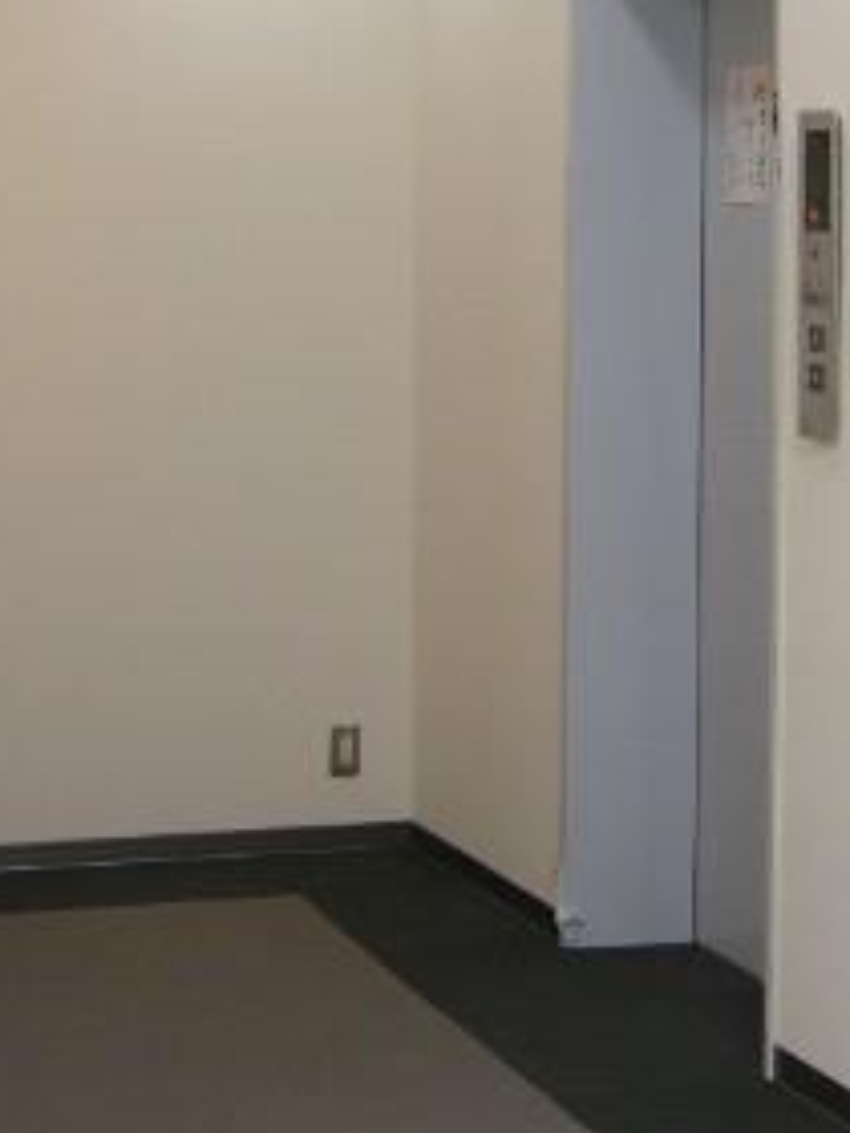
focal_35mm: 80
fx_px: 2619
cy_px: 287
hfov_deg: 18.4
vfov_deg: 24.2
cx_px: 429
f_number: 2.7
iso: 177
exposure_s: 1/55
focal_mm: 7.5
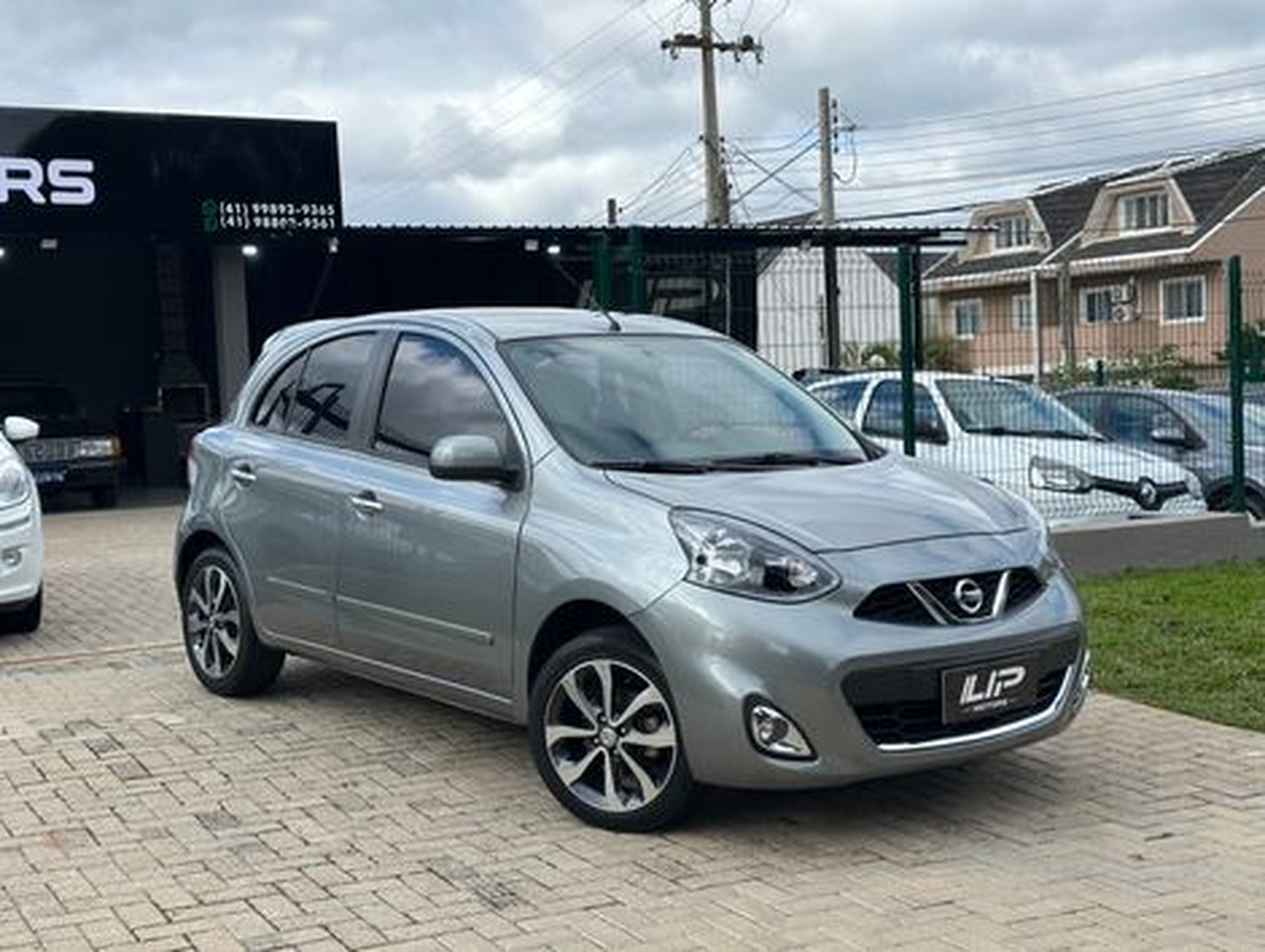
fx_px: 1757
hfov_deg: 39.6
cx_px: 632
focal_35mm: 48
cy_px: 476
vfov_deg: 30.3
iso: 64
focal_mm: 6.86
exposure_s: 1/2252
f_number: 1.78
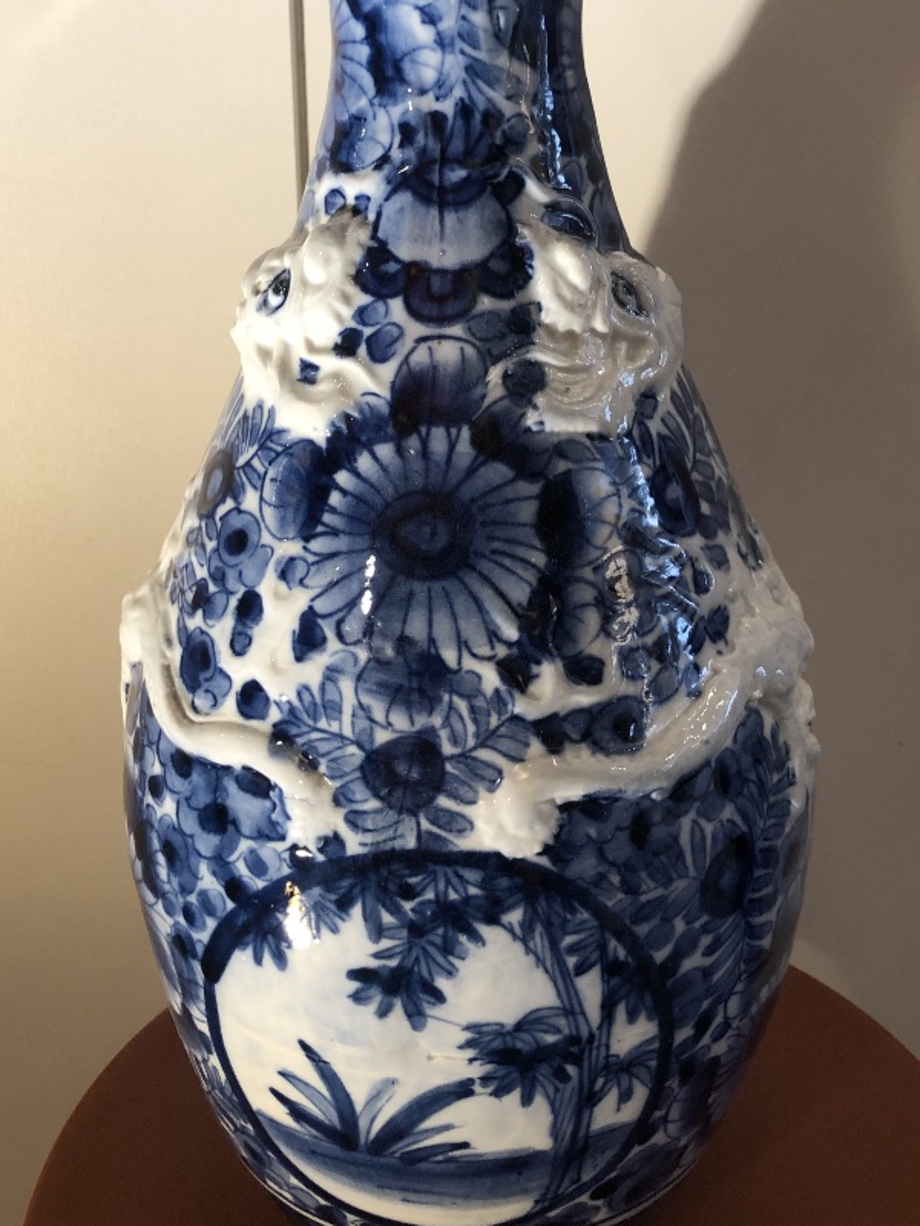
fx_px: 1488
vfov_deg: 44.0
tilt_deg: -17.3
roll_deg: +0.5
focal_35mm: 42
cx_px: 454
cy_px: 385
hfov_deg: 34.3
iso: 32
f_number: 1.8
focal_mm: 3.99
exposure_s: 1/33
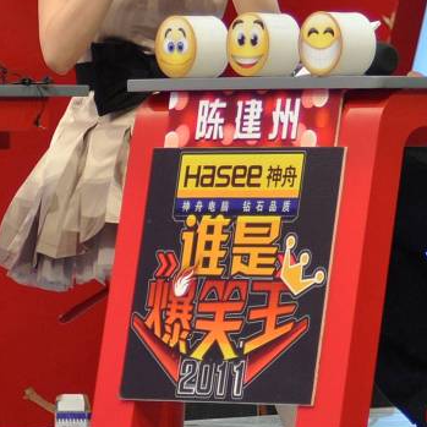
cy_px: -51
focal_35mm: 403
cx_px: 634
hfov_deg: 4.3
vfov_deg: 4.3
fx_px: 5624
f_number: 4
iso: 800
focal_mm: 92
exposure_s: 1/125
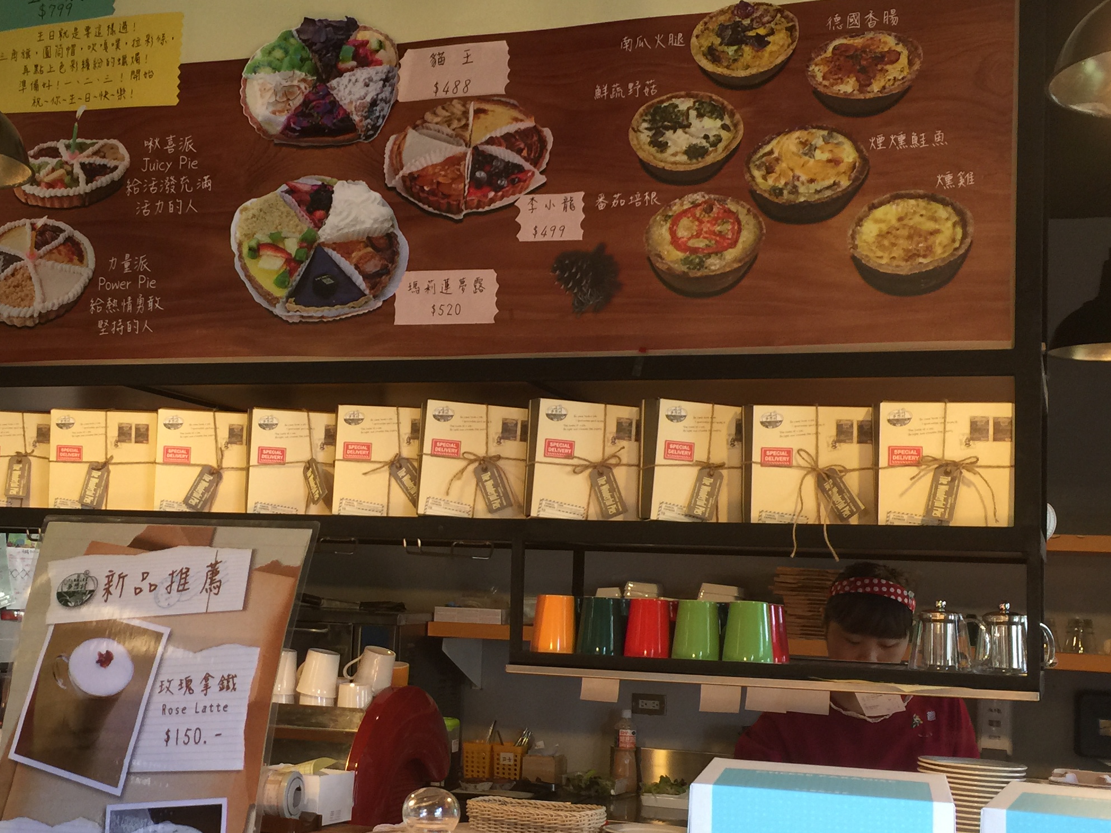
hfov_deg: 39.5
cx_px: 441
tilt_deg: +3.0
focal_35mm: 48
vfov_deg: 30.2
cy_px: 479
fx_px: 1541
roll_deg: -2.4
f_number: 2.2
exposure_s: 1/15
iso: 32
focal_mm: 4.15
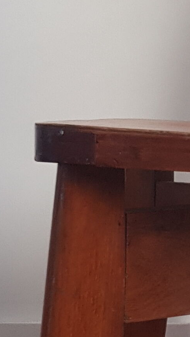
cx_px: 308
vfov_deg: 16.2
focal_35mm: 132
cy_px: 205
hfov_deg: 8.9
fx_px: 1181
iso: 80
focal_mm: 4.2
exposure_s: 1/60
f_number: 1.7
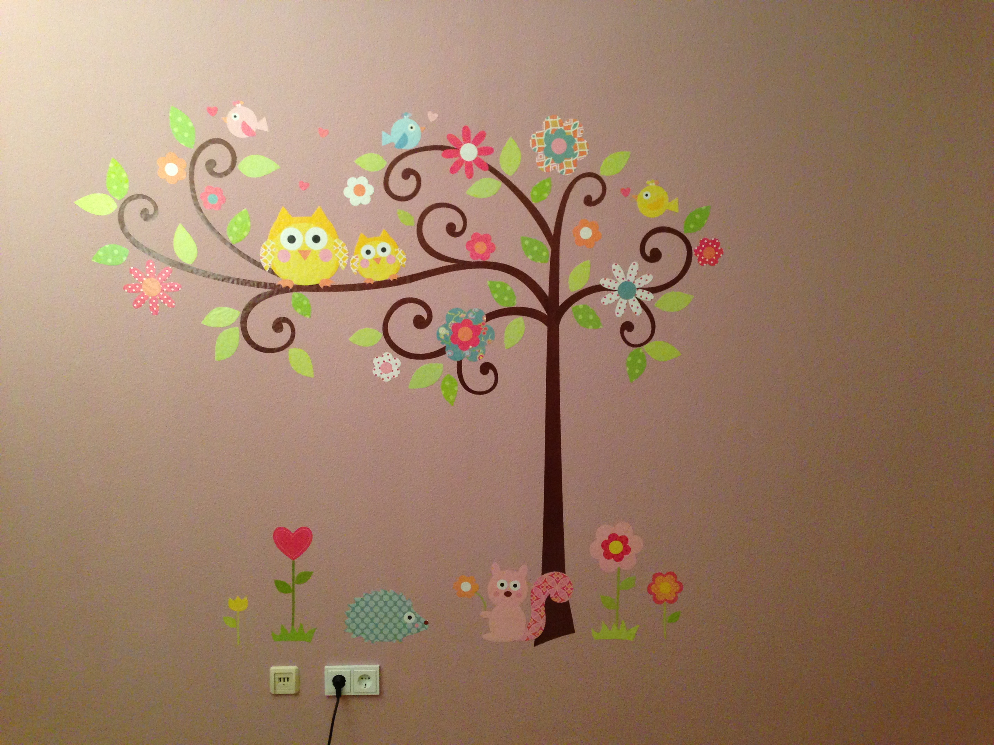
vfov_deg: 42.9
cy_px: 372
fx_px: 948
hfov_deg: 55.4
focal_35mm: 33
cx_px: 497
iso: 250
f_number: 2.4
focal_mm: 4.13
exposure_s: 1/20
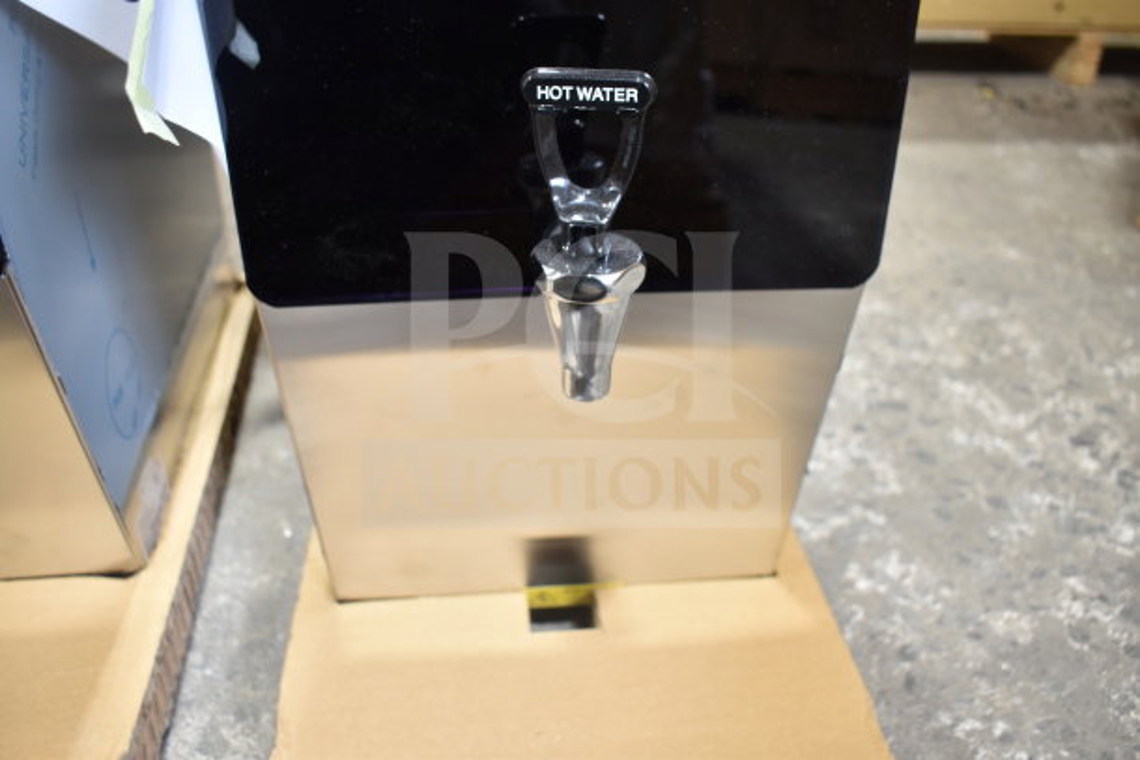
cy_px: 380
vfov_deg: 43.6
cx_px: 570
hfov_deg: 61.9
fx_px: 950
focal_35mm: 30
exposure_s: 1/30
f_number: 3.5
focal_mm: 20
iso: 400
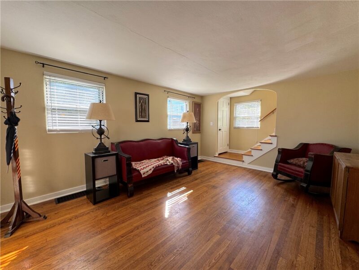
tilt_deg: -4.5
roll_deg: +0.3
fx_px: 145
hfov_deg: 102.1
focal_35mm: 14
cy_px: 135
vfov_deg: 85.7
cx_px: 180
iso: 64
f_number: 2.2
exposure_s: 1/99
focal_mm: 2.22
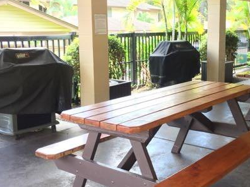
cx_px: 151
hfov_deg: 40.3
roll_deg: -1.4
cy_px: 78
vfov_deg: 30.8
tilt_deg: -7.3
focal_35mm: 47
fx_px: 339
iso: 32
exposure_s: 1/30
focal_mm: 4.15
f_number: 2.2
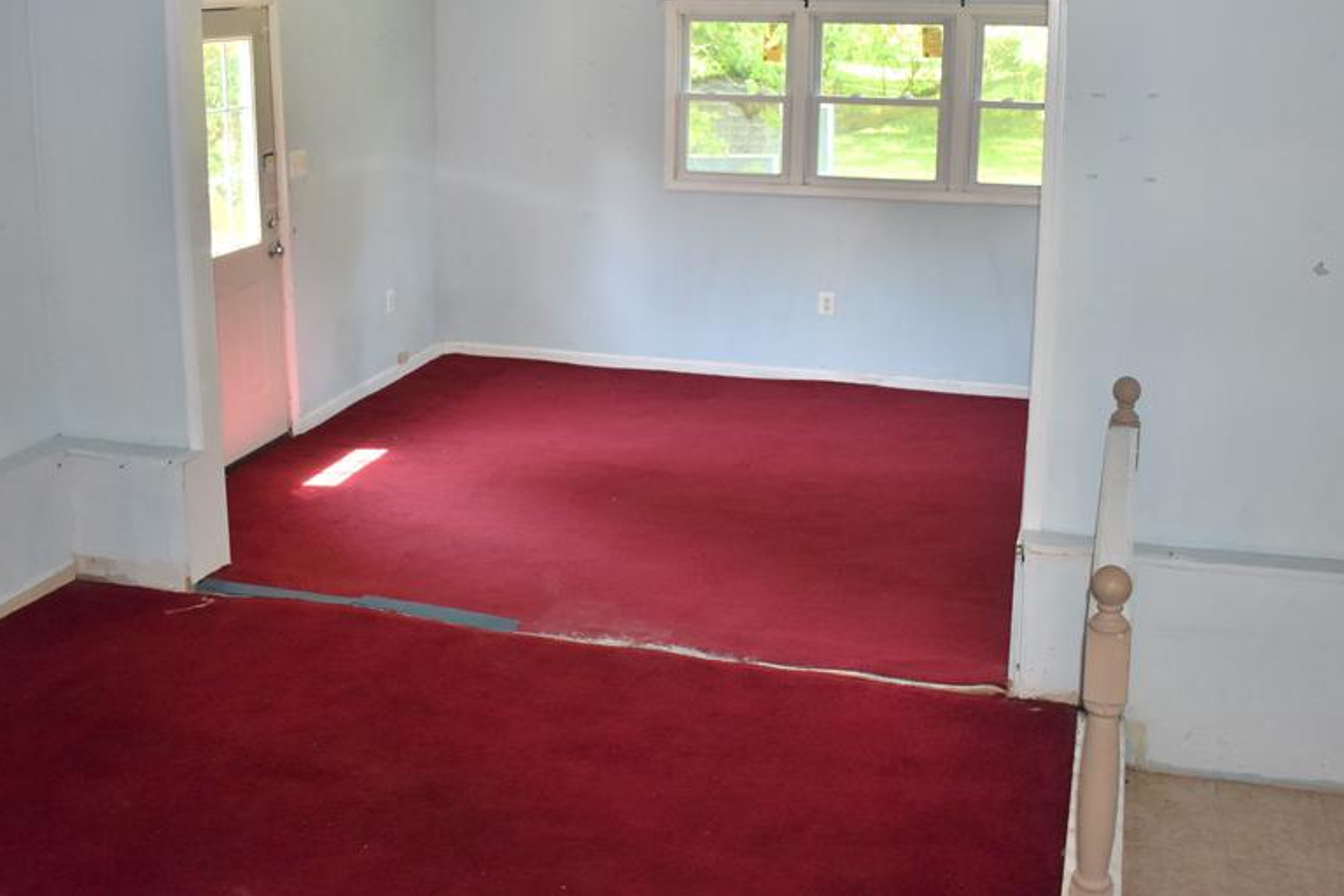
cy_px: 305
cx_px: 621
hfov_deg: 48.4
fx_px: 1493
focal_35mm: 40
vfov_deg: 33.1
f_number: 3.8
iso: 800
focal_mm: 20
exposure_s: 1/160
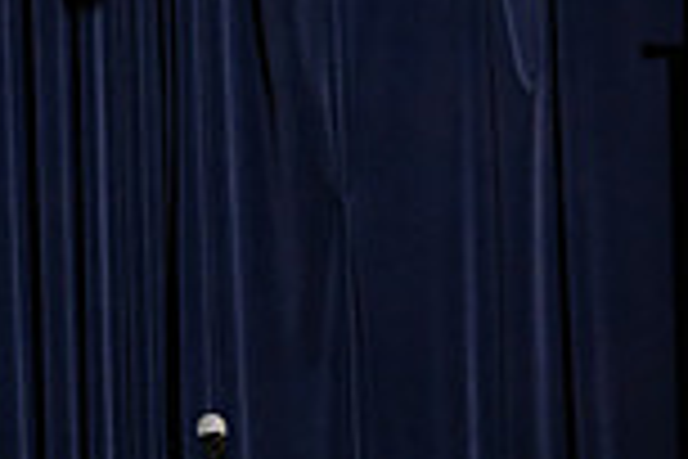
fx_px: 5140
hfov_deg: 7.6
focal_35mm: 269
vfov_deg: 5.1
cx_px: -81
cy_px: 605
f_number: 5
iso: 2500
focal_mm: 71
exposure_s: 1/200
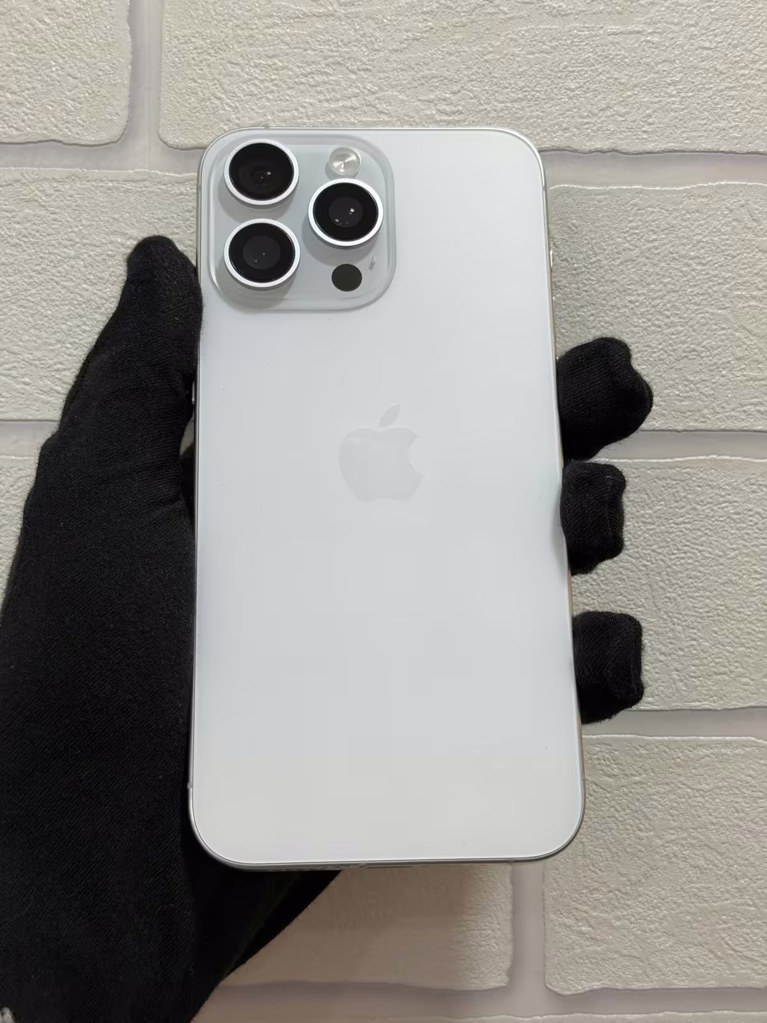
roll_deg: +0.2
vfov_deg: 39.7
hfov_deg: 30.3
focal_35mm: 48
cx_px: 384
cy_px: 512
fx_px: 1418
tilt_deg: +1.3
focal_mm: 6.76
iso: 80
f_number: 1.78
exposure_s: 1/100
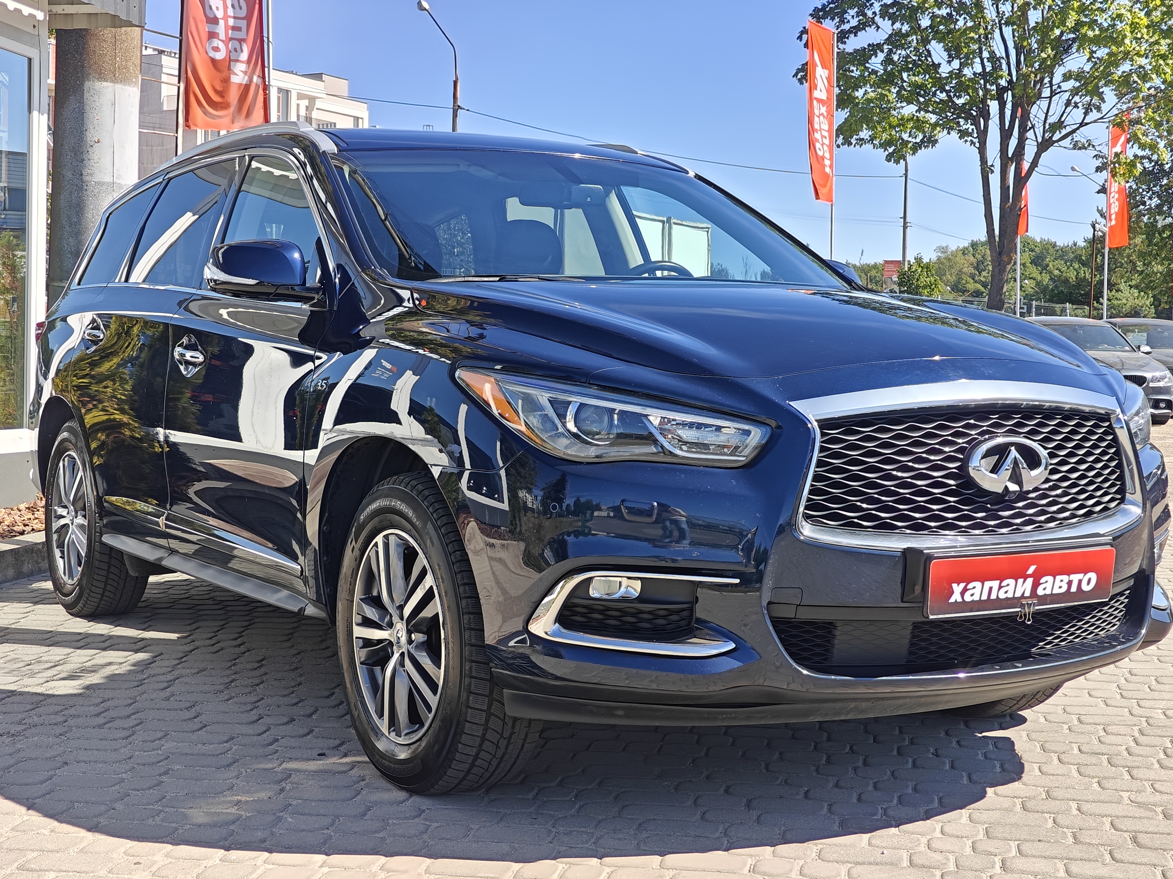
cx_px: 586
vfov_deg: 30.9
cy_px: 440
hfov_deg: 40.4
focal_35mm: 47
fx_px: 1593
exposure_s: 1/1028
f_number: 2
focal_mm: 7.08
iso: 50
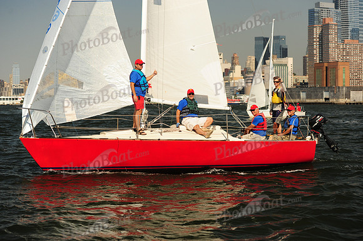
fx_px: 705
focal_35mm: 70
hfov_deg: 28.9
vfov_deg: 19.4
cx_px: 182
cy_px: 120
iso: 320
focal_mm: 70
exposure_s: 1/1250
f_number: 4.5
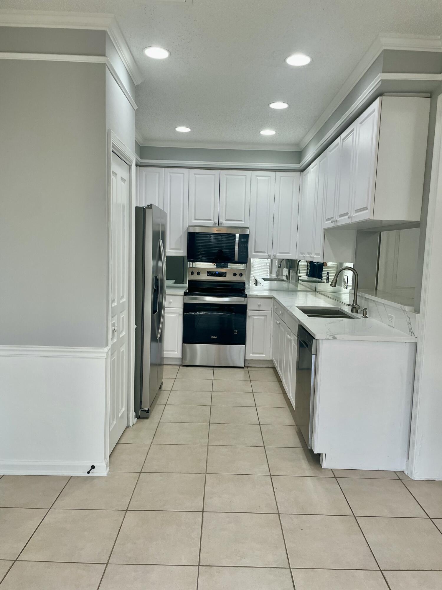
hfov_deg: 53.1
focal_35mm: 26
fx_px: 443
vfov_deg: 67.3
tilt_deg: -5.4
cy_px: 295
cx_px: 221
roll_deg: -1.4
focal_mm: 4.2
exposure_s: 1/120
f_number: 1.6
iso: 64
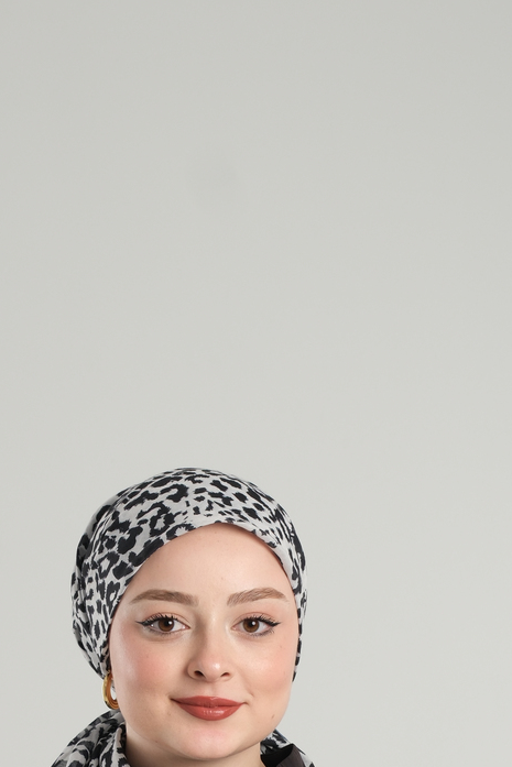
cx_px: 293
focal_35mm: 124
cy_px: 900
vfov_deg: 15.9
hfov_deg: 11.1
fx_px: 2644
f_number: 7.1
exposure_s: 1/256
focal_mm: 32.1
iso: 125
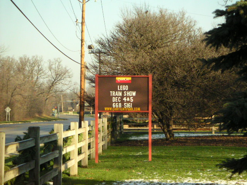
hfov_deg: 17.7
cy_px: 92
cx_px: 124
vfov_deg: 13.3
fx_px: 792
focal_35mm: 111
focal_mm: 14.4
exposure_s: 1/350
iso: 400
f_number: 8
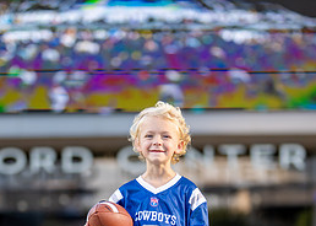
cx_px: 163
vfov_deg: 10.0
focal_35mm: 142
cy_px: 236
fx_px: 1274
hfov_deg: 14.1
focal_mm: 50
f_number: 1.2
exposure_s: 1/4000
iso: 125
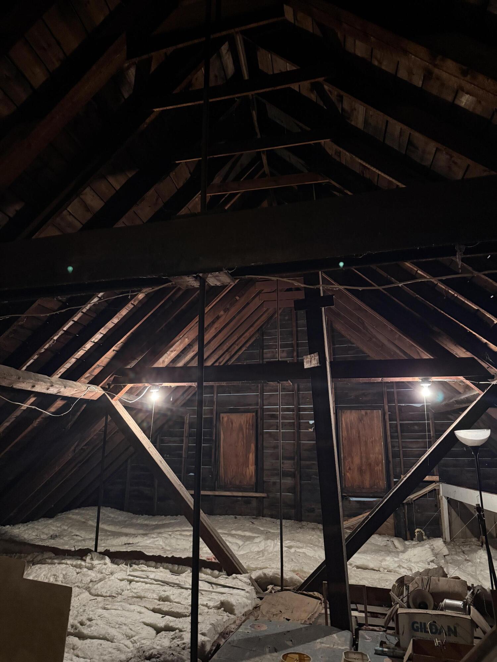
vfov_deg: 71.6
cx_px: 248
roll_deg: -0.3
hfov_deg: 56.8
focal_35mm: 24
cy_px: 331
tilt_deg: +15.9
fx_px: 459
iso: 1000
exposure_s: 1/30
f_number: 1.78
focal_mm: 6.76
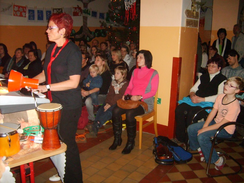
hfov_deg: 52.6
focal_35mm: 35
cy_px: 92
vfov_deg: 40.7
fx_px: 247
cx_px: 122
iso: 253
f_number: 2.8
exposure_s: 1/45
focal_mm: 5.8
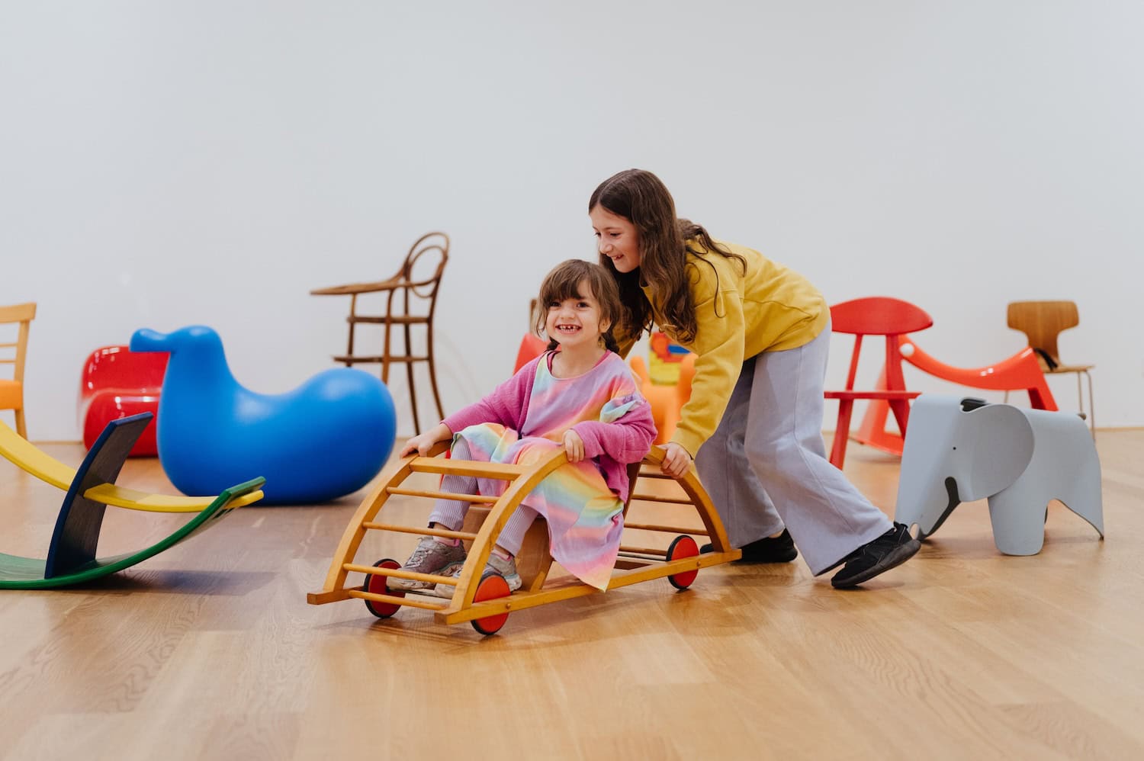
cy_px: 380
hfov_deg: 39.6
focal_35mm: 50
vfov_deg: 27.0
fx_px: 1588
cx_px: 572
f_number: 2.2
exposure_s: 1/500
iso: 1600
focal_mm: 50
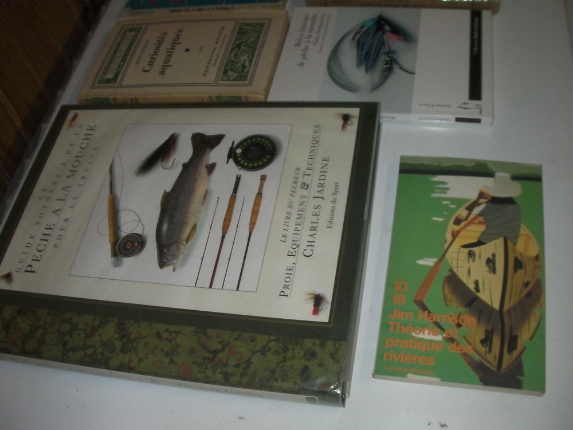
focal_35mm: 38
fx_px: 629
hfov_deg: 49.0
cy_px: 215
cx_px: 286
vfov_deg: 37.7
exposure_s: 1/30
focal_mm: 6.3
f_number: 5.6
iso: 200
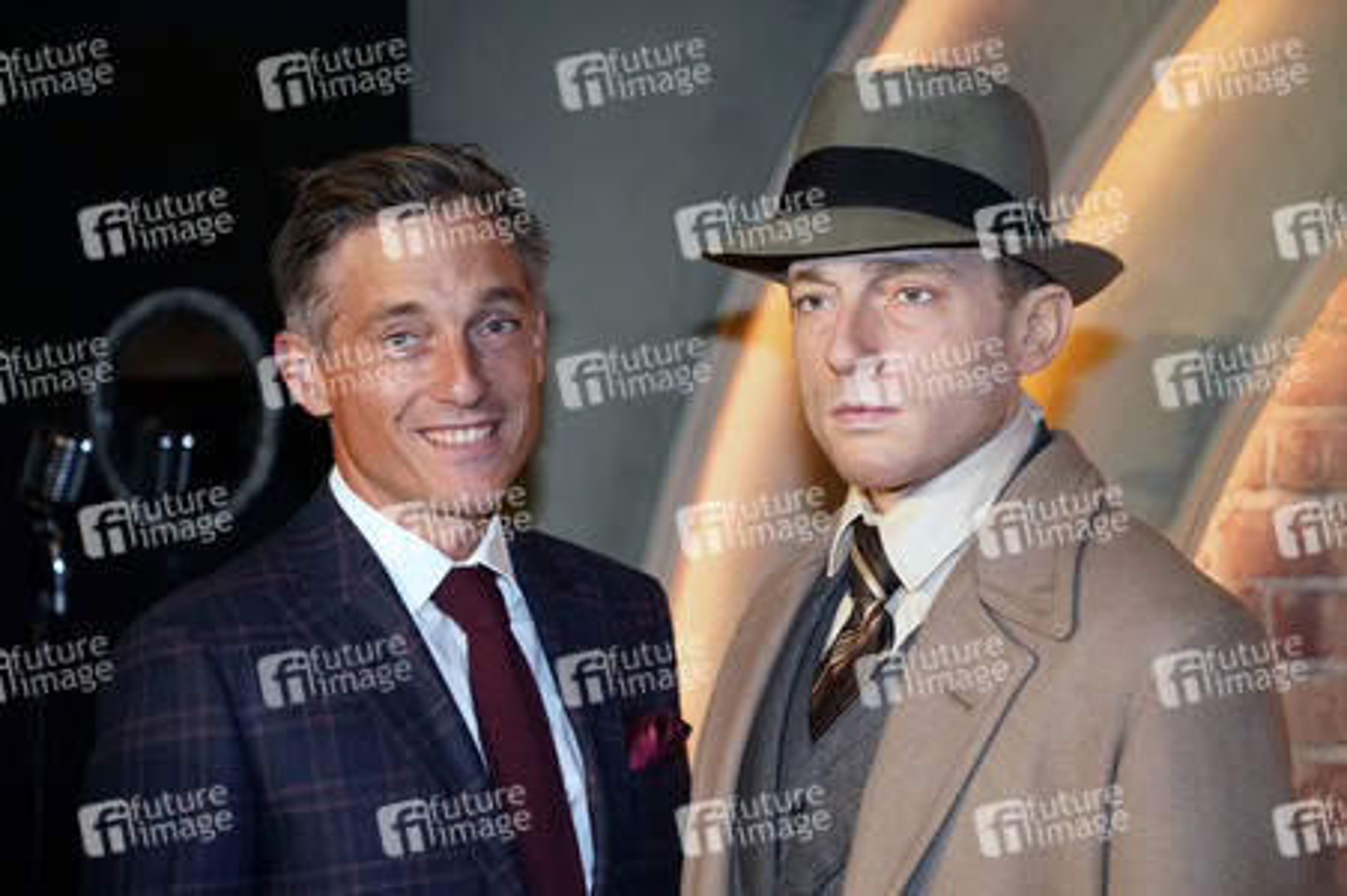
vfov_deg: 17.5
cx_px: 674
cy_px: 448
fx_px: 2916
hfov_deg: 26.0
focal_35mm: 78
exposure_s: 1/100
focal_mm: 78
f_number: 4
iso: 2000
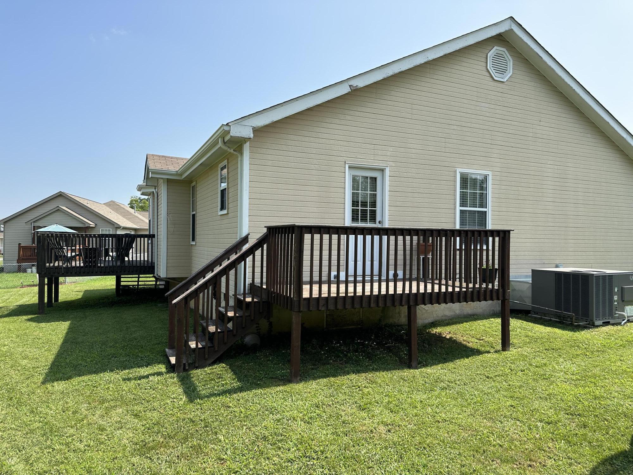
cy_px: 238
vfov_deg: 56.8
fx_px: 439
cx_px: 316
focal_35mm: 24
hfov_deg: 71.6
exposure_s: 1/2732
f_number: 1.78
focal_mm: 6.86
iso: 80
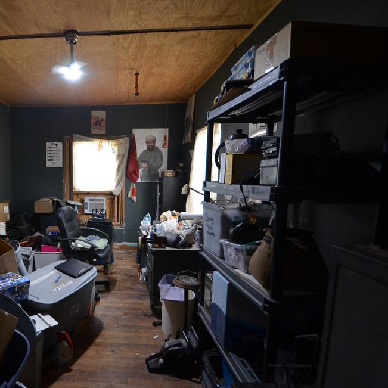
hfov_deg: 69.8
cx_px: 96
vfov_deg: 74.8
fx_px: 254
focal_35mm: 20
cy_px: 196
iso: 800
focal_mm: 10
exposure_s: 1/50
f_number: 3.5
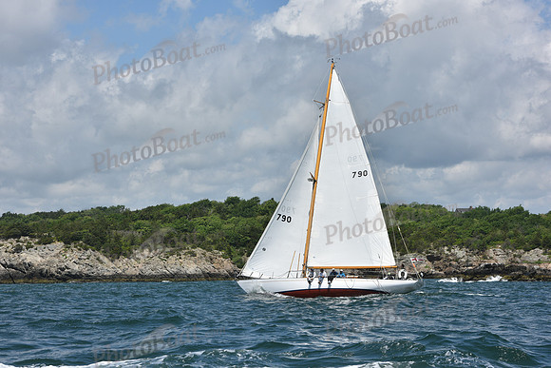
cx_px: 276
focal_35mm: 90
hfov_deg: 22.6
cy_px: 184
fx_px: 1378
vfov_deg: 15.2
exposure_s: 1/1250
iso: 250
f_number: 9
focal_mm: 90
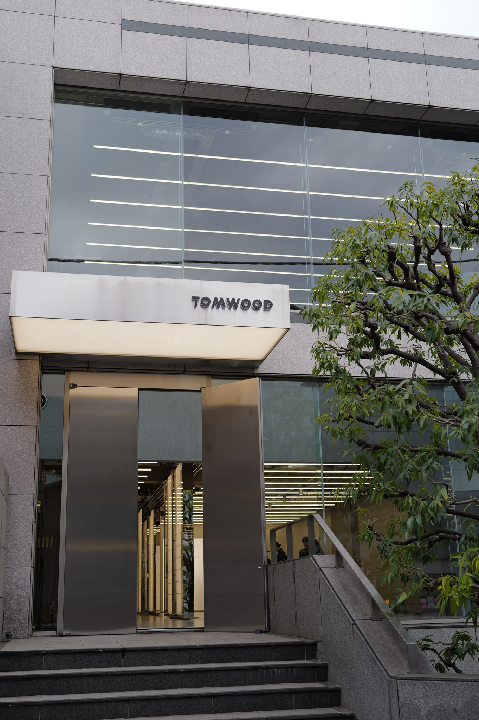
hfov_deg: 31.2
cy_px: 360
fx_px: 859
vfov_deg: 45.5
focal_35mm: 43
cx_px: 240
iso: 100
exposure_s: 1/160
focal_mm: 43
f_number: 4
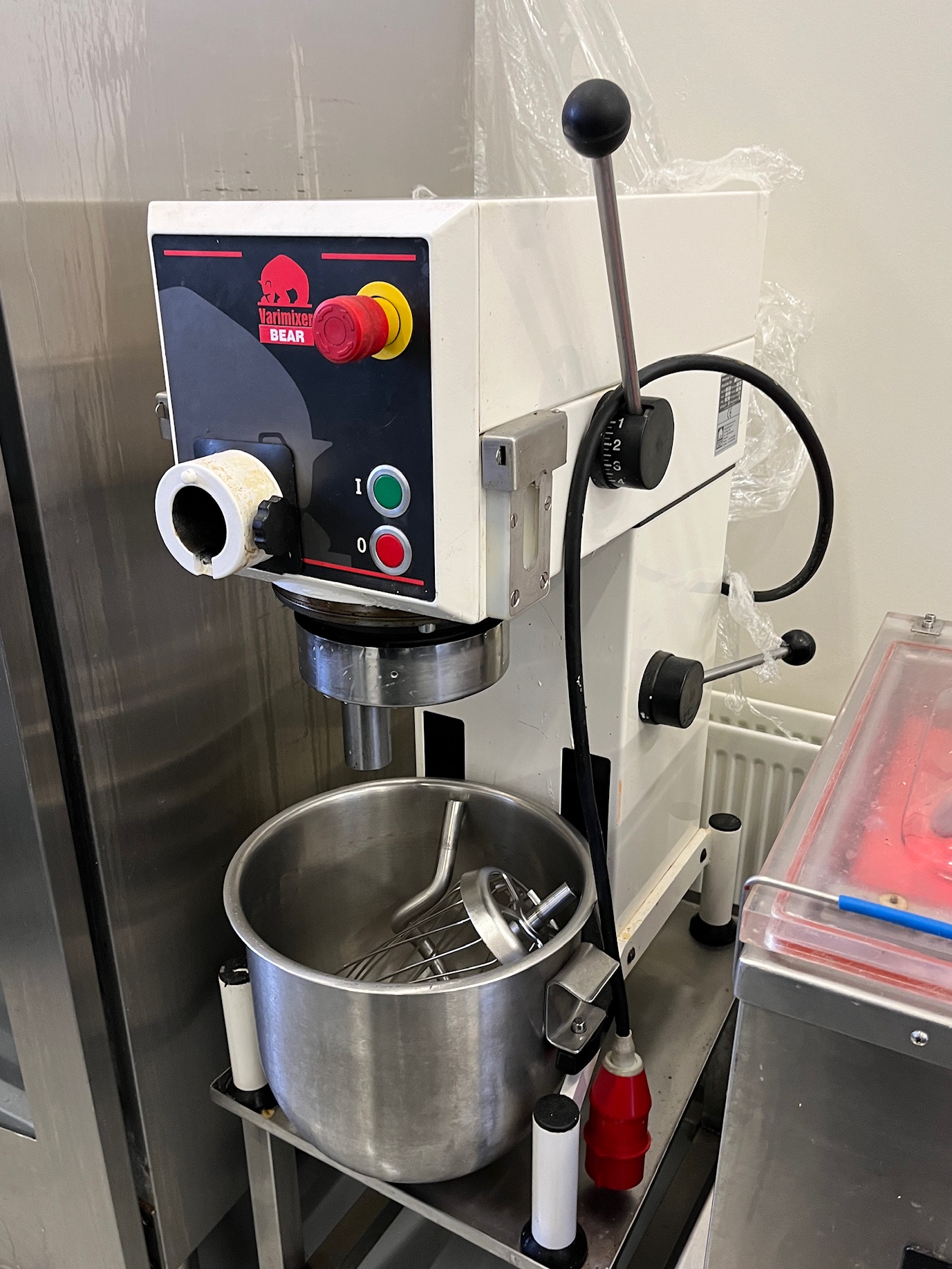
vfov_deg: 61.6
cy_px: 690
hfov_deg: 48.2
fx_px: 1063
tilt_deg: -25.4
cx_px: 465
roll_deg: +0.4
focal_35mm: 29
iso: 160
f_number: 1.6
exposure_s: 1/50
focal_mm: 5.1
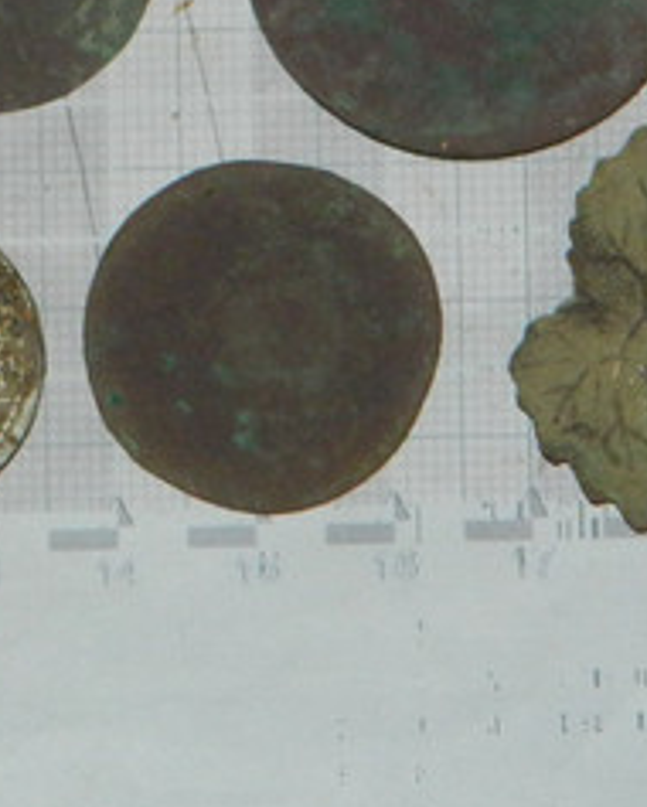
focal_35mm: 369
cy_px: -511
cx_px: -141
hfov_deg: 4.2
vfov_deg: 5.2
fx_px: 8821
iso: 200
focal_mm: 15.1
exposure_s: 1/50
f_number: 4.2
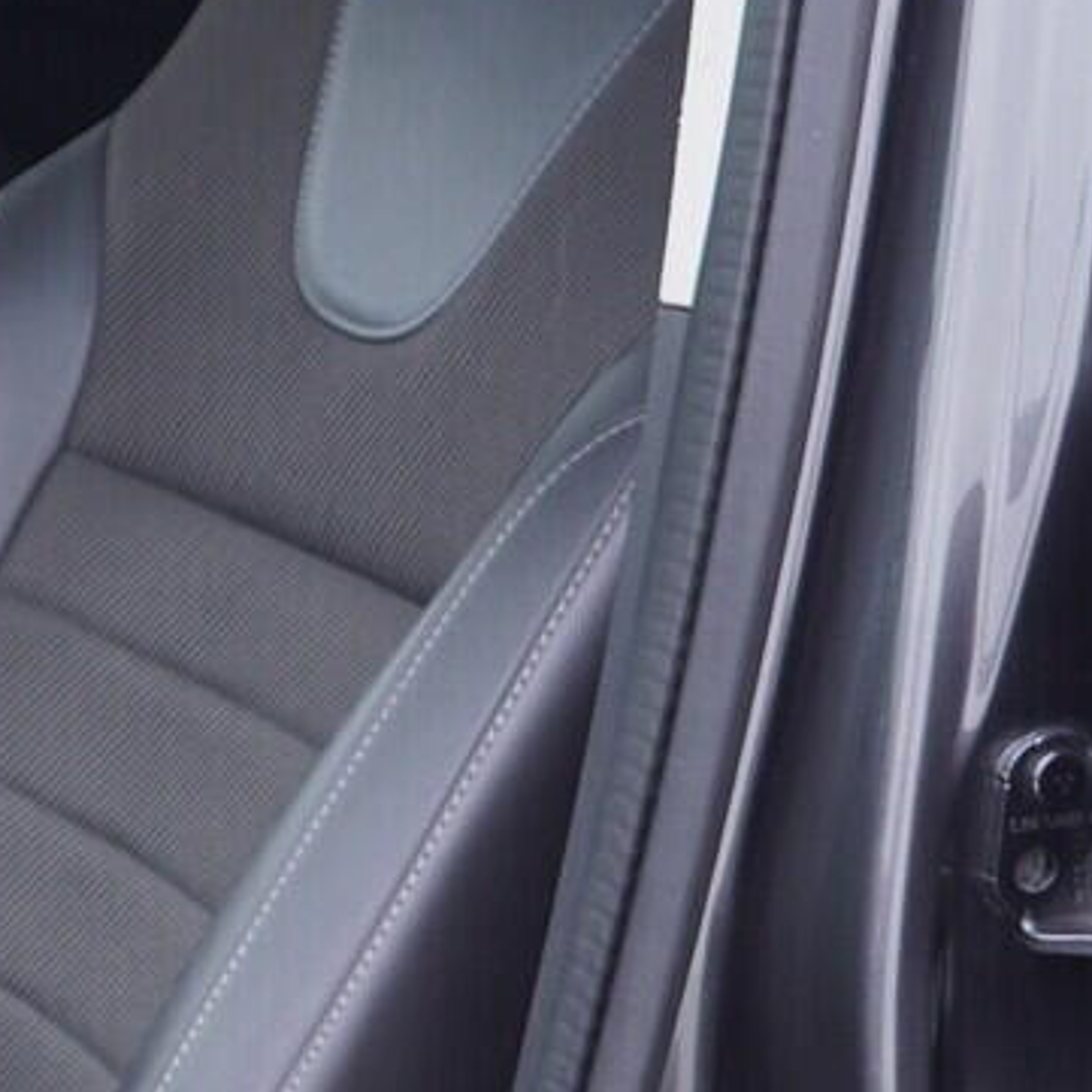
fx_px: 4354
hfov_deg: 12.7
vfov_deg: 14.3
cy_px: 708
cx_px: -1007
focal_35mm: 122
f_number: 2.8
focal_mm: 24
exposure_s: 1/40
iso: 160
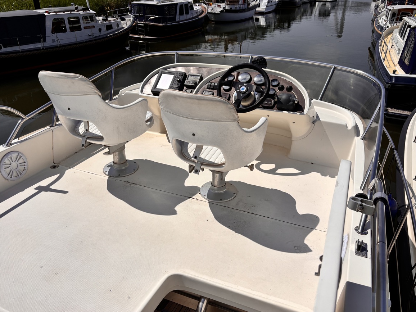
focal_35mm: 27
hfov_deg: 65.3
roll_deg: -0.5
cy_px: 156
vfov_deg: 51.4
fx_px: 324
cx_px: 213
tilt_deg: -27.1
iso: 50
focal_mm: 5.96
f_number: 1.6
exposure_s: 1/12195
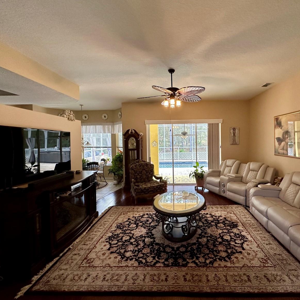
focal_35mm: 17
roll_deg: +0.0
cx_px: 173
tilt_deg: -1.8
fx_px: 167
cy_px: 146
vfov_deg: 83.9
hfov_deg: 83.4
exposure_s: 1/120
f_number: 2.2
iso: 200
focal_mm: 2.22
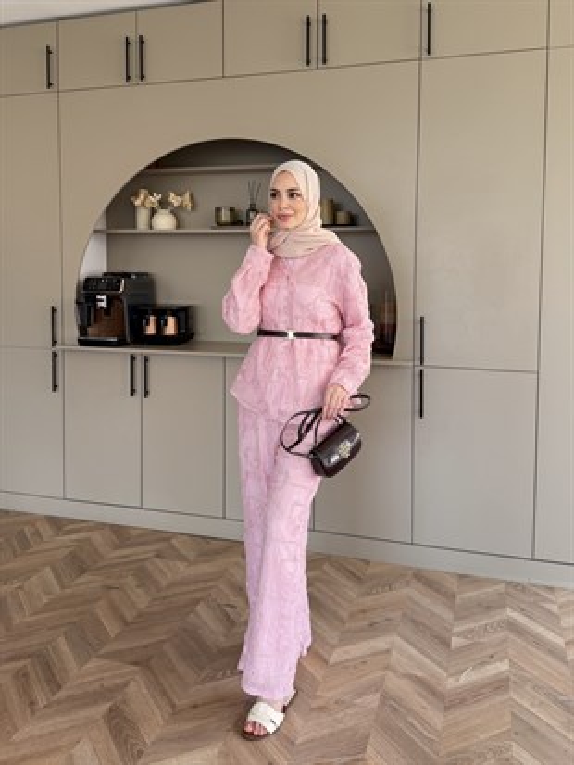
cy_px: 382
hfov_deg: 56.8
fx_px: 530
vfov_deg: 71.6
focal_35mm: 24
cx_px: 287
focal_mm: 6.76
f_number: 1.78
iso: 100
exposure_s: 1/121
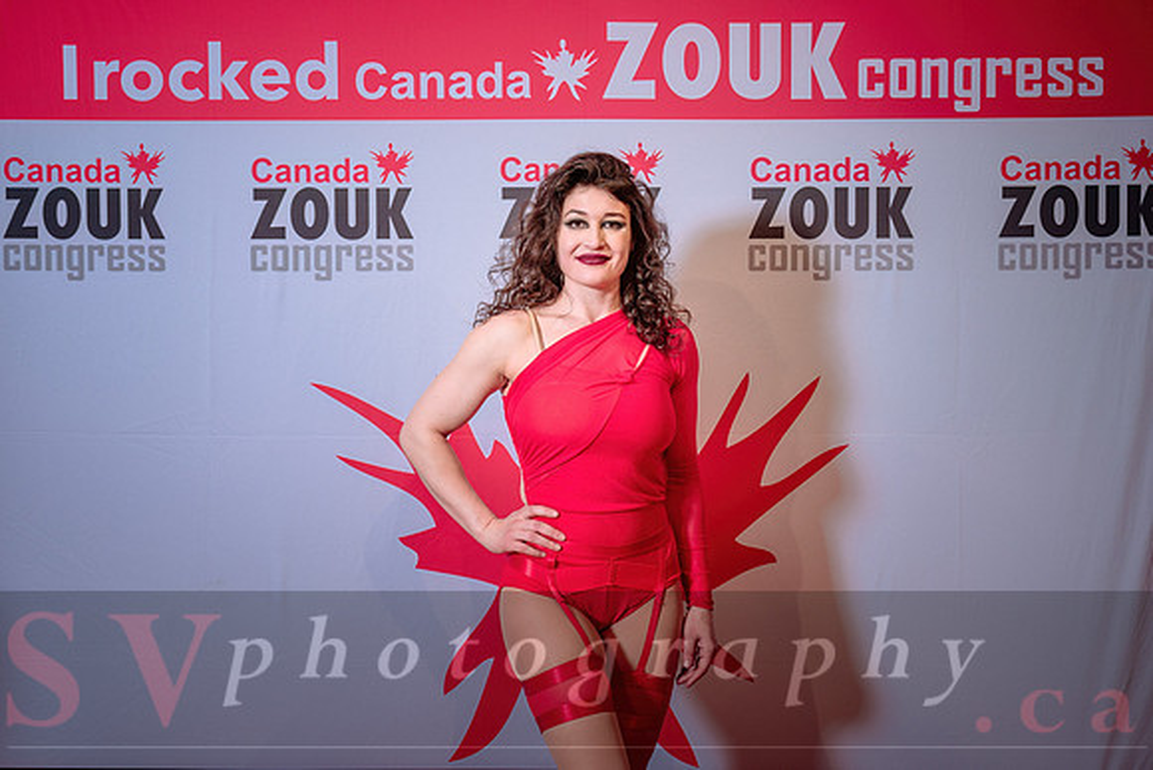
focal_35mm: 38
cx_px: 538
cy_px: 352
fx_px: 1216
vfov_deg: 35.1
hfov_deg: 50.7
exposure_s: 1/125
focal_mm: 35
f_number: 4.5
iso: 320
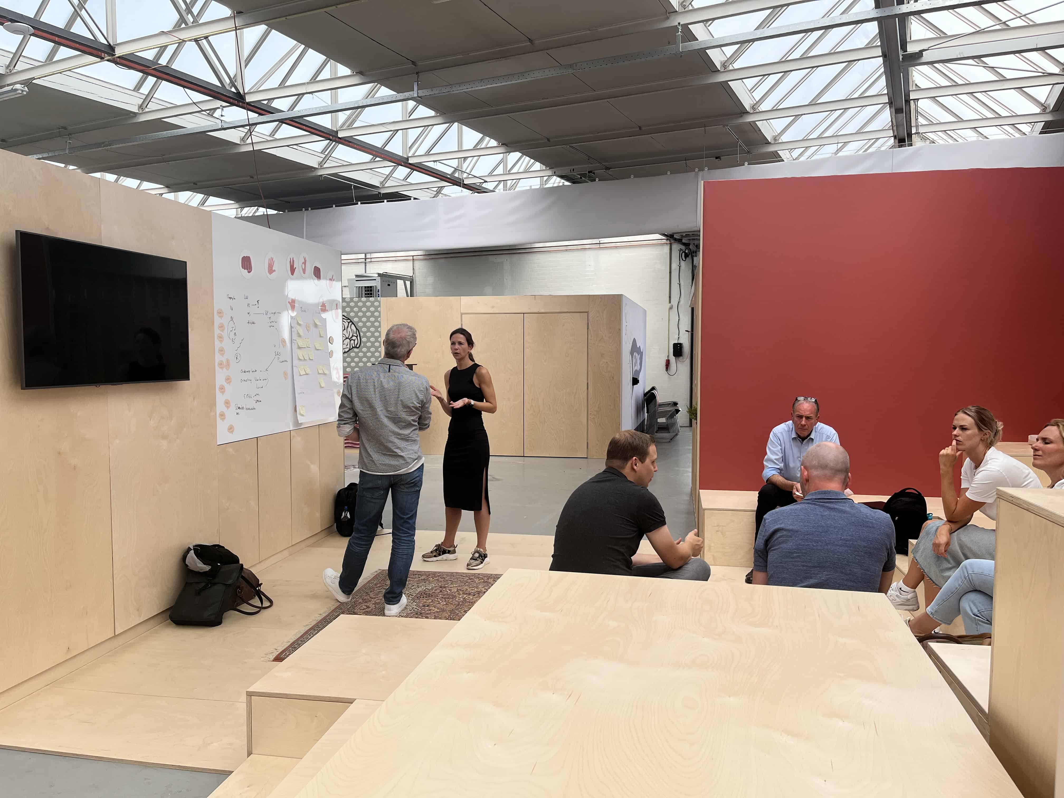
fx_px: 799
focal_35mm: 26
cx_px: 532
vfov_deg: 53.1
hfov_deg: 67.3
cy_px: 399
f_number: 1.6
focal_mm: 5.1
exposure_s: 1/1294
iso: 50
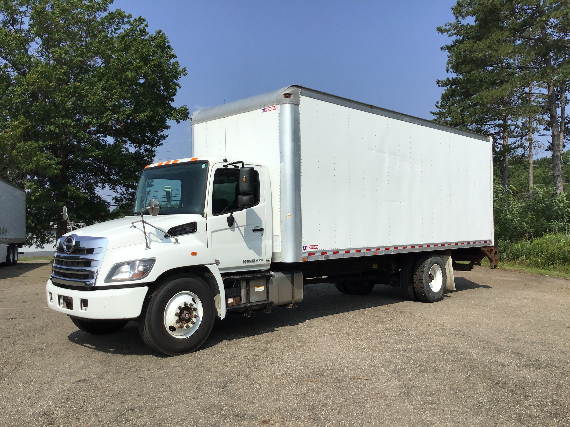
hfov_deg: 58.4
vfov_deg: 45.4
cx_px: 285
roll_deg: +1.5
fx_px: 510
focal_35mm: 31
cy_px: 214
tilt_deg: +2.4
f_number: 2.4
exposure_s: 1/2551
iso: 25
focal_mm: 3.3
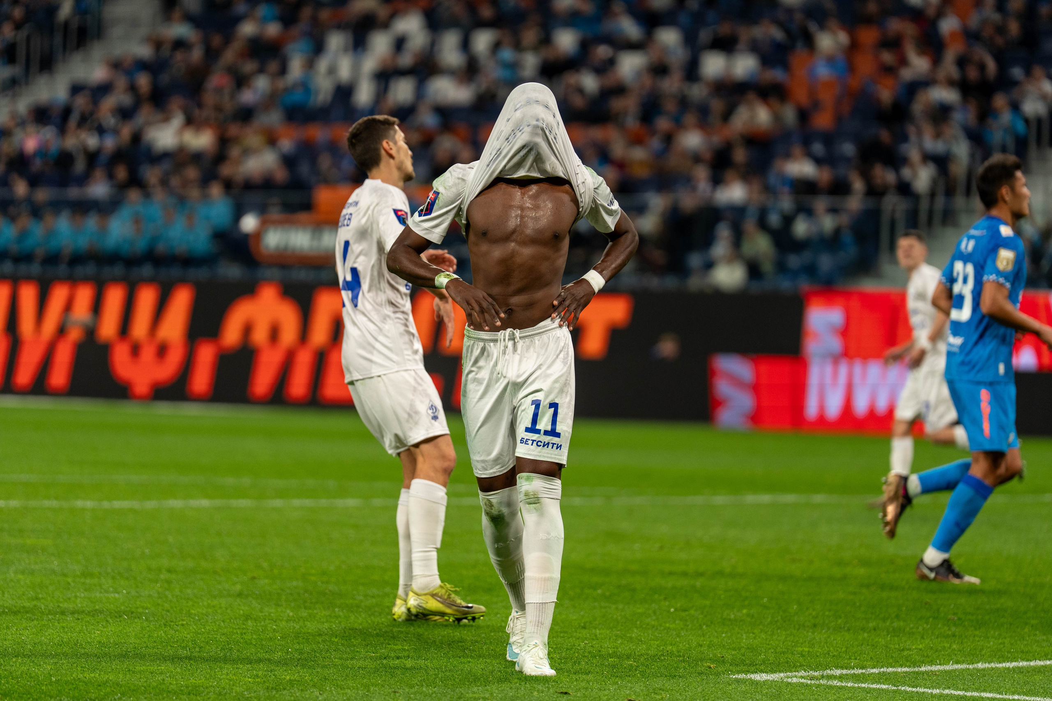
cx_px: 537
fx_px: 6044
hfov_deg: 9.9
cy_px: 345
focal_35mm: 207
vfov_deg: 6.6
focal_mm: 191
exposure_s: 1/1000
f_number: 2.8
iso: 800
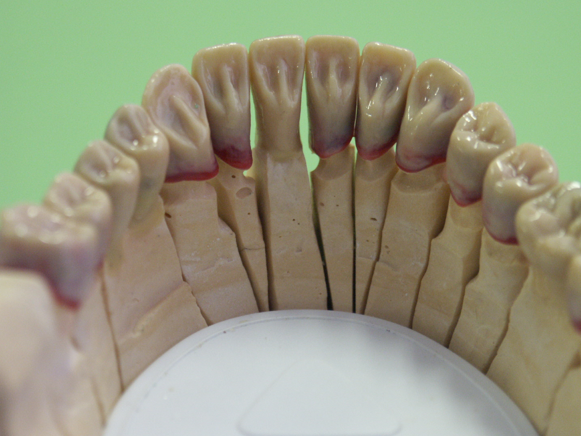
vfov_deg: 6.7
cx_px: 317
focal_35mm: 221
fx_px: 3710
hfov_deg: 9.0
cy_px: 214
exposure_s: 1/15
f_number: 3.5
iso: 200
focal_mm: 50.48
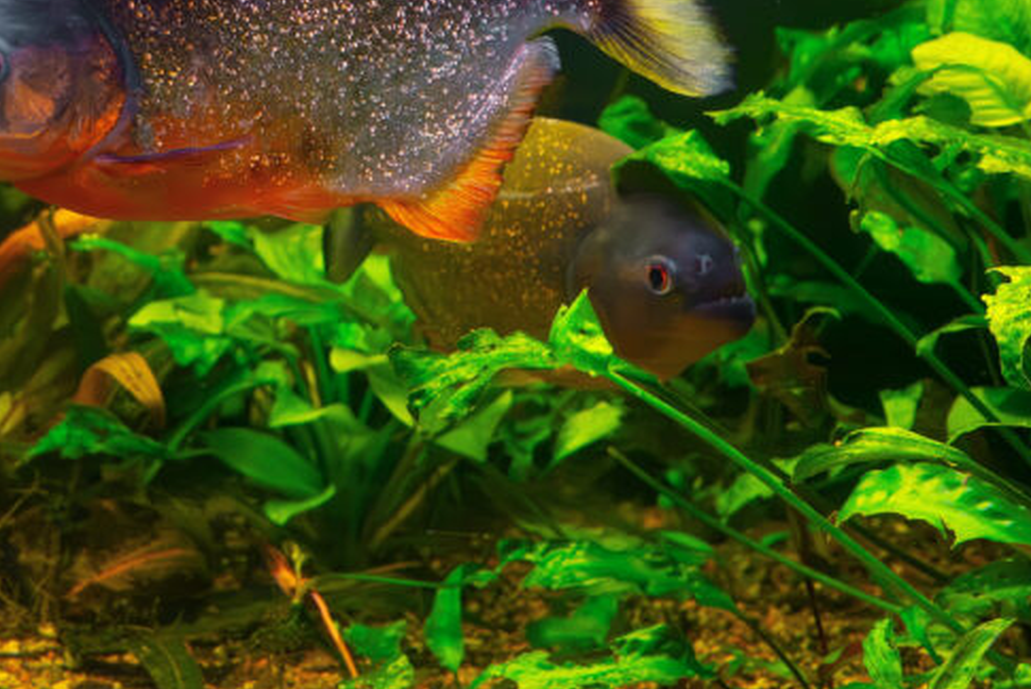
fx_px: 2178
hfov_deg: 25.9
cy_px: -22
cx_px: 134
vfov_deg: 17.5
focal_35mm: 76
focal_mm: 36
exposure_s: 1/100
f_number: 7.1
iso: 2500
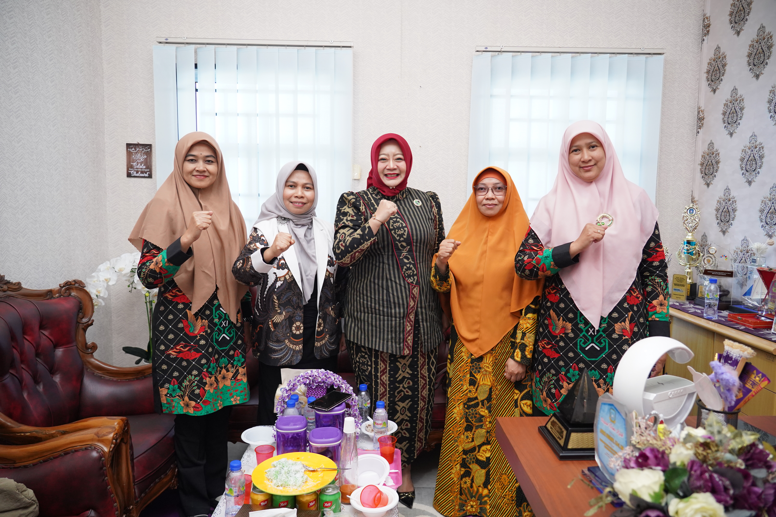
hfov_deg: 73.7
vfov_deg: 53.1
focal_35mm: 24
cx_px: 388
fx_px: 517
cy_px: 258
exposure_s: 1/125
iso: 2500
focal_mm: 24
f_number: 4
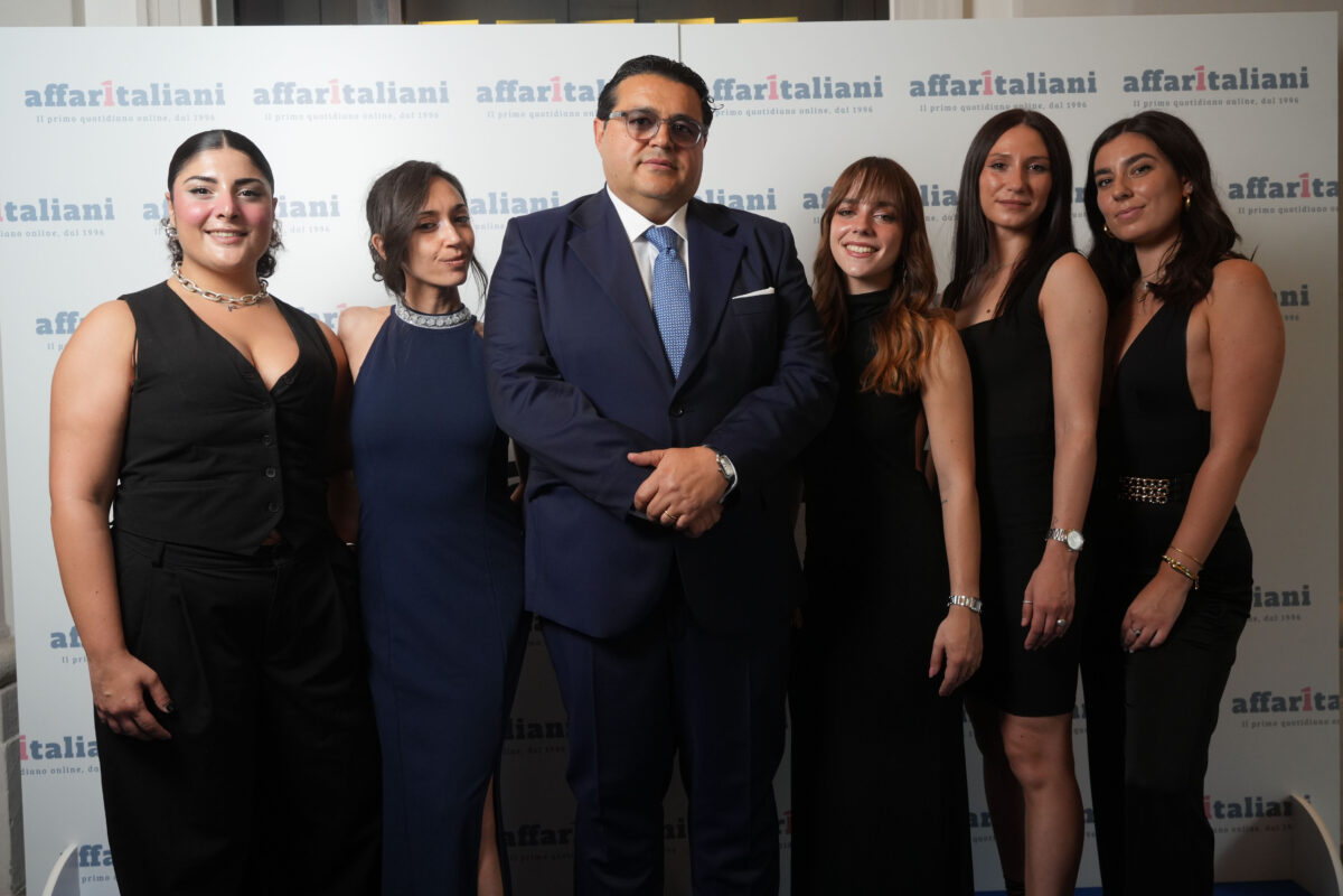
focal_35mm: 31
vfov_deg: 42.3
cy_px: 448
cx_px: 672
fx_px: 1156
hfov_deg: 60.3
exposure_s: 1/160
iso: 1600
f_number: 5.6
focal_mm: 31
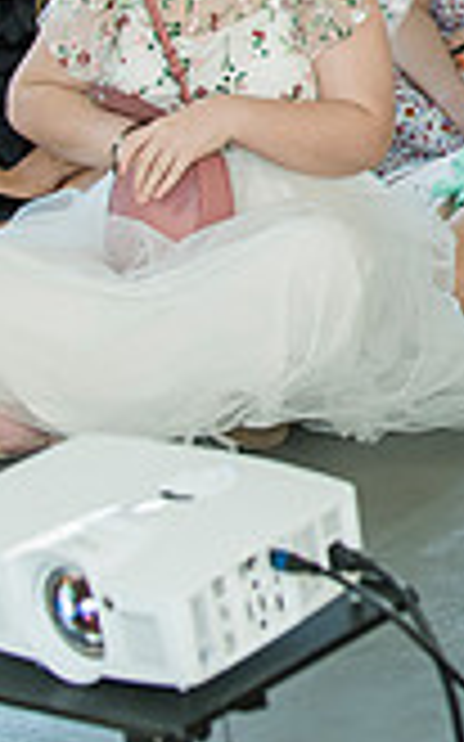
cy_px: -110
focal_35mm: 251
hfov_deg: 5.1
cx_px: 1014
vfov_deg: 8.3
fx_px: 5083
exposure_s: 1/160
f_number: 4
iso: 640
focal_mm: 70
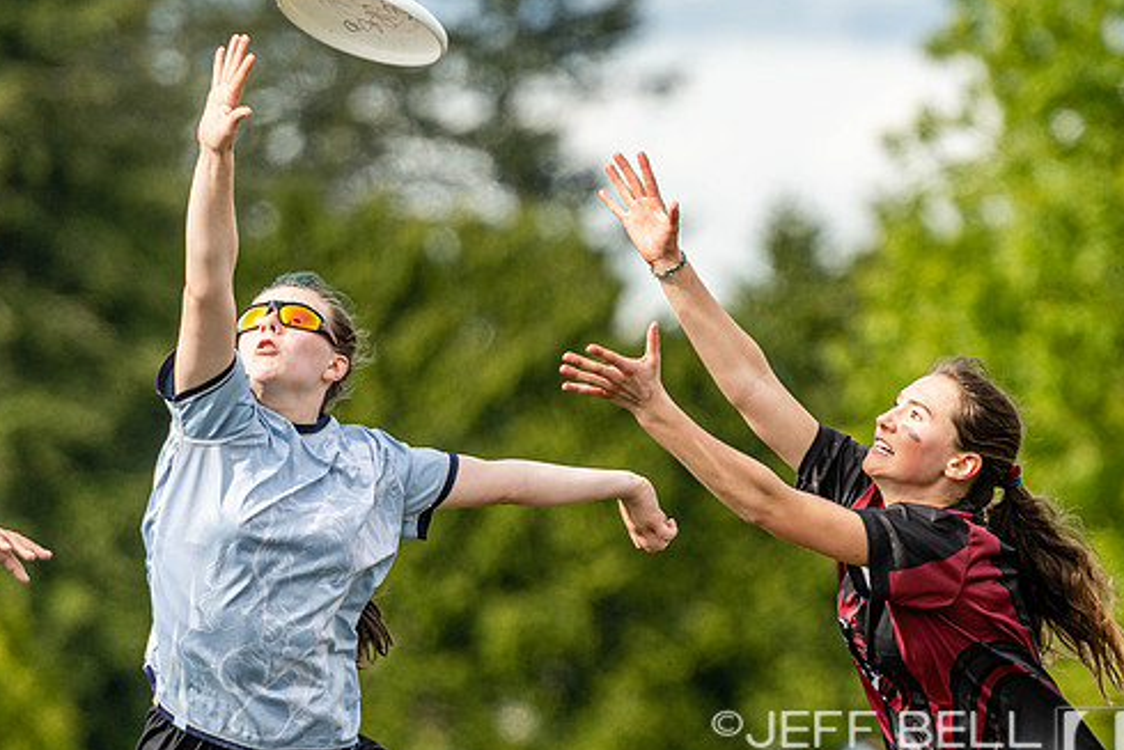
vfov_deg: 2.5
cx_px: 917
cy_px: 453
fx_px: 17457
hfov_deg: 3.7
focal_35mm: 559
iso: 200
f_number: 2.8
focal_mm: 200
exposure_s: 1/2500
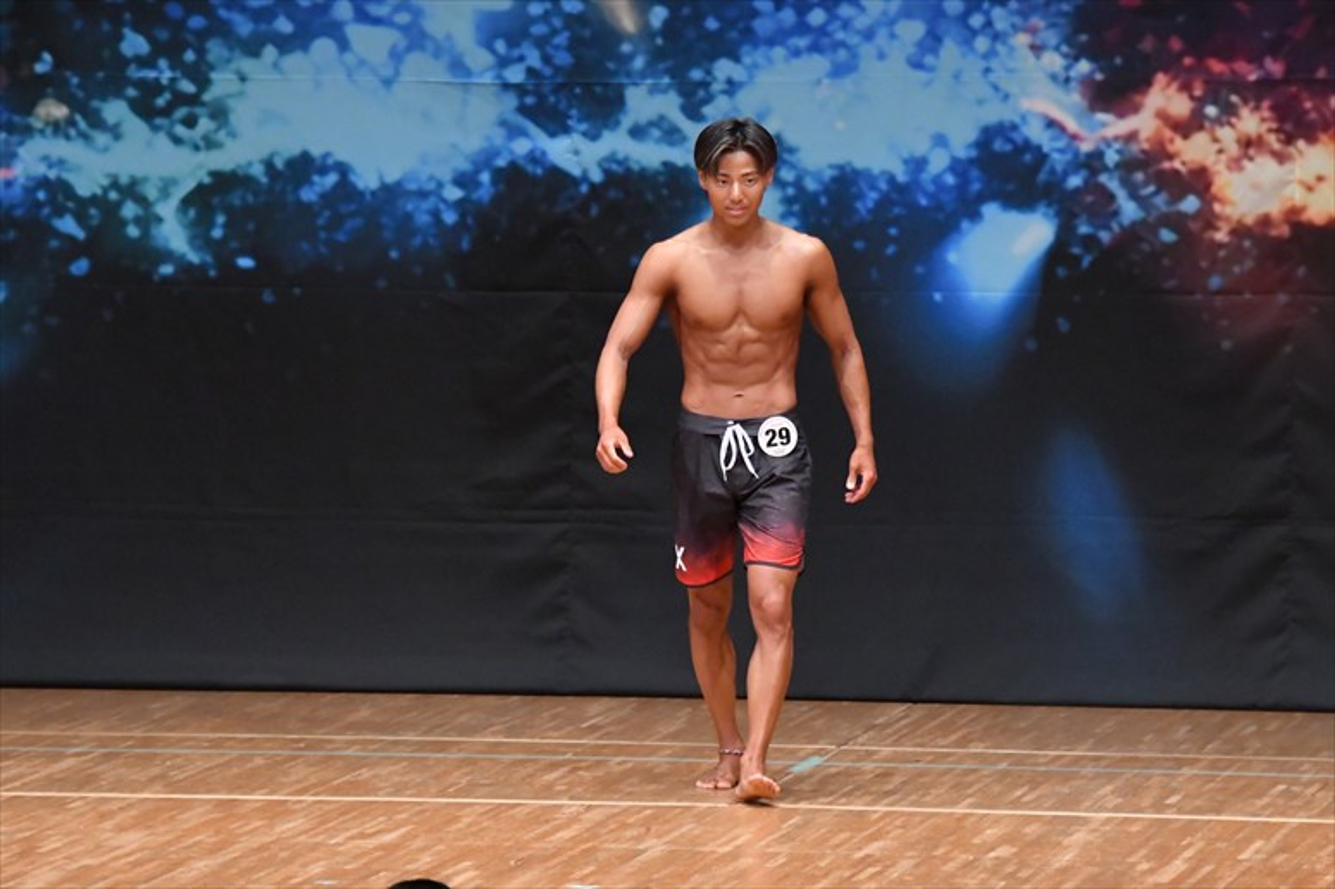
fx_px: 10564
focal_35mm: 285
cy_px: 444
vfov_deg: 4.8
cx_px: 668
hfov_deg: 7.2
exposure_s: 1/400
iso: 8000
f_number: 5.6
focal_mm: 190
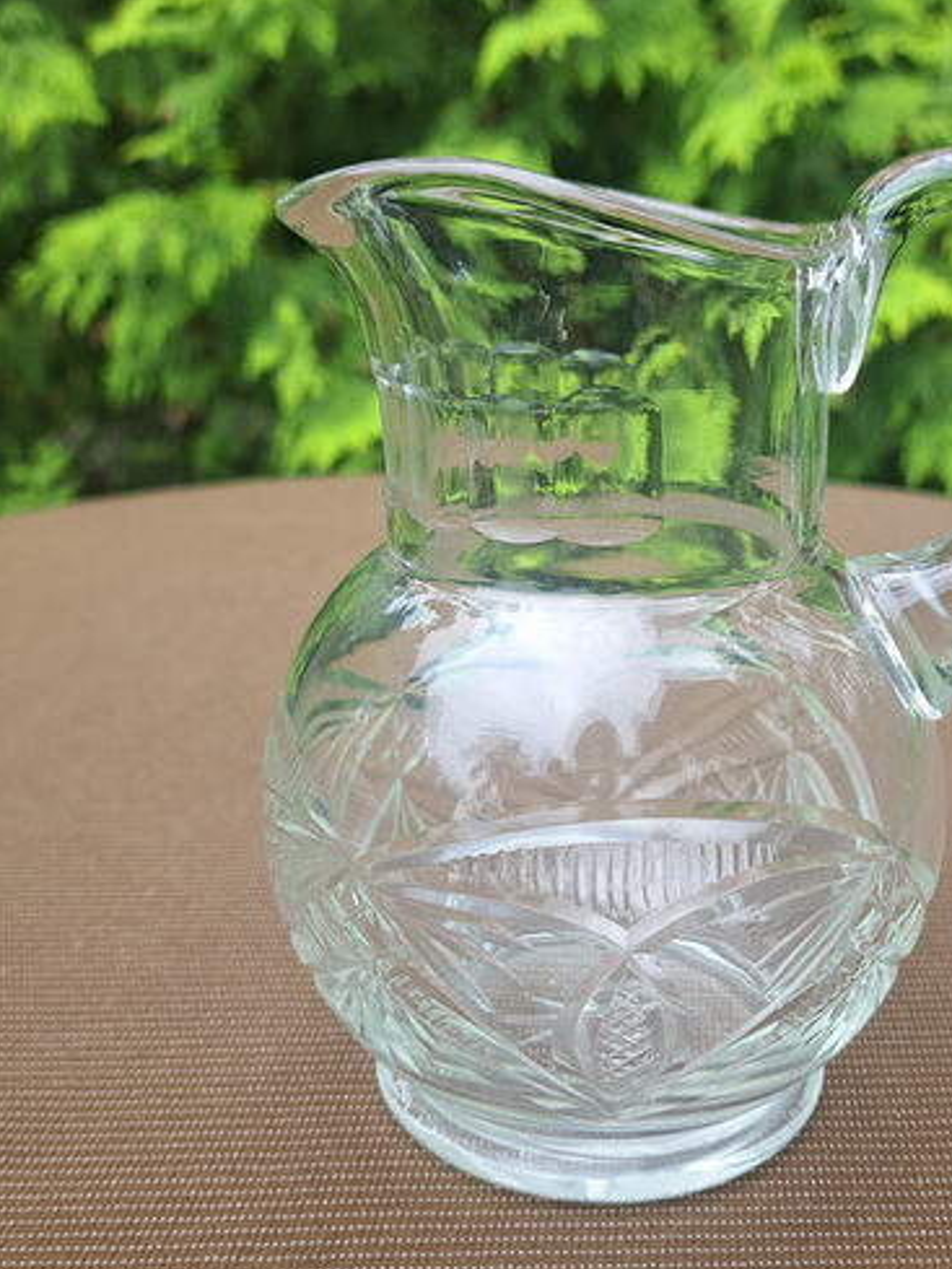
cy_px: 712
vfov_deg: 51.2
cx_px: 586
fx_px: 1320
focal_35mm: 36
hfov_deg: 39.4
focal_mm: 5.23
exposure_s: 1/100
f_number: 1.8
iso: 50
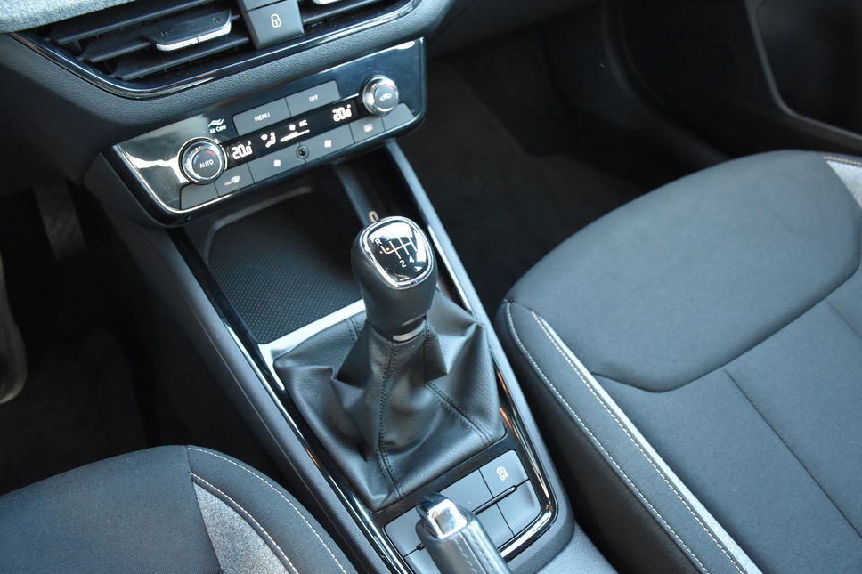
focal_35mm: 31
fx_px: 742
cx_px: 440
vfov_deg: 42.3
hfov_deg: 60.3
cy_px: 288
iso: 2800
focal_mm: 20
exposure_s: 1/60
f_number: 3.5
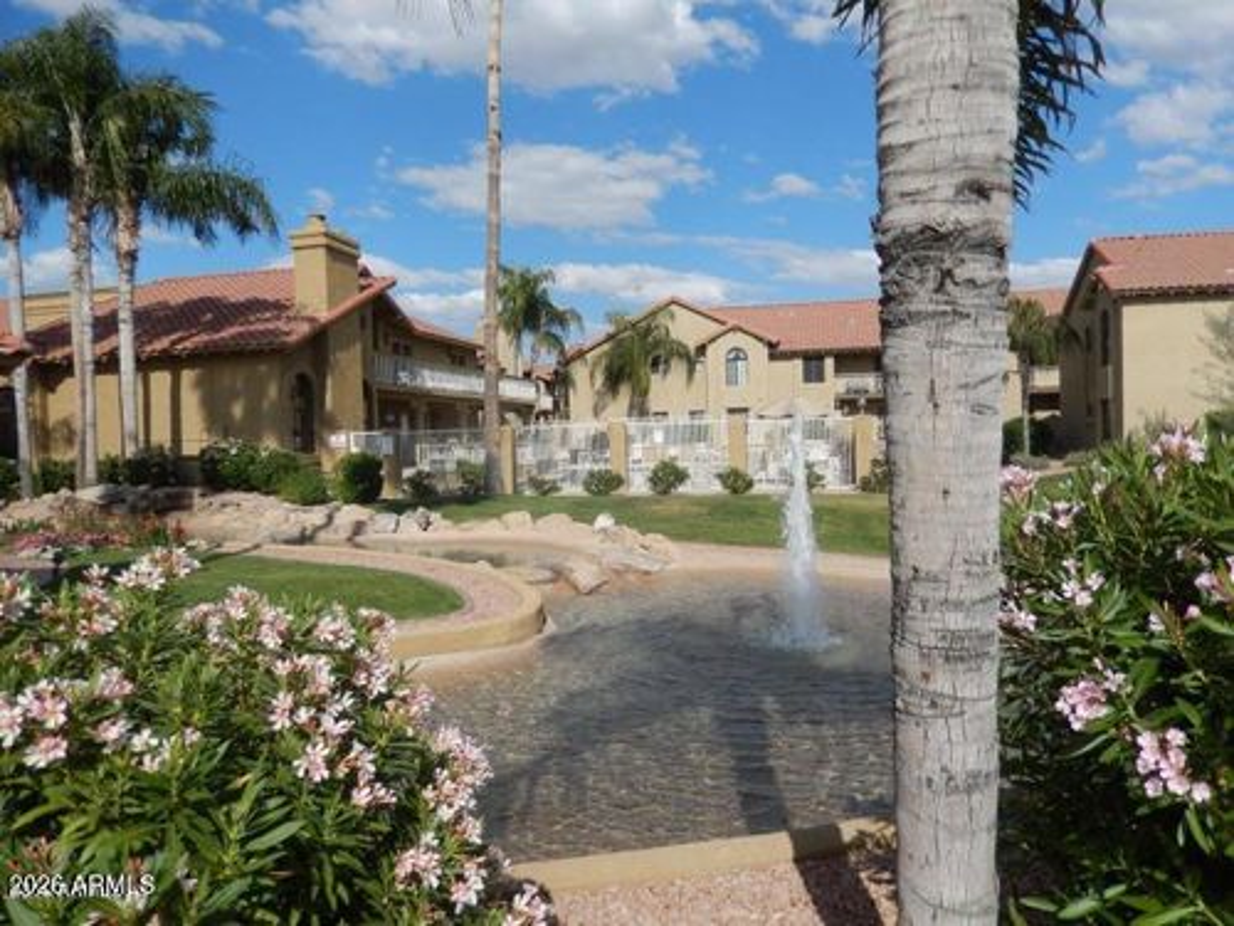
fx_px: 891
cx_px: 617
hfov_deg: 69.4
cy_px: 463
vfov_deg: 54.9
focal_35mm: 25
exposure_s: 1/500
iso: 125
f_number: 6.8
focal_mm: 4.5
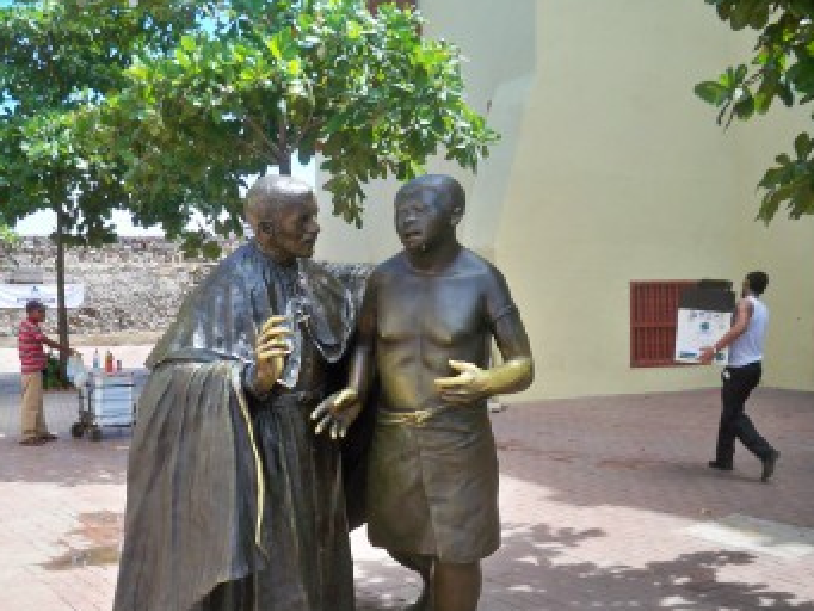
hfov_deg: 45.7
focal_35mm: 41
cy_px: 332
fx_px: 964
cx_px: 358
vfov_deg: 35.1
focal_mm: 6.3
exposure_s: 1/320
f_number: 3.1
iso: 80
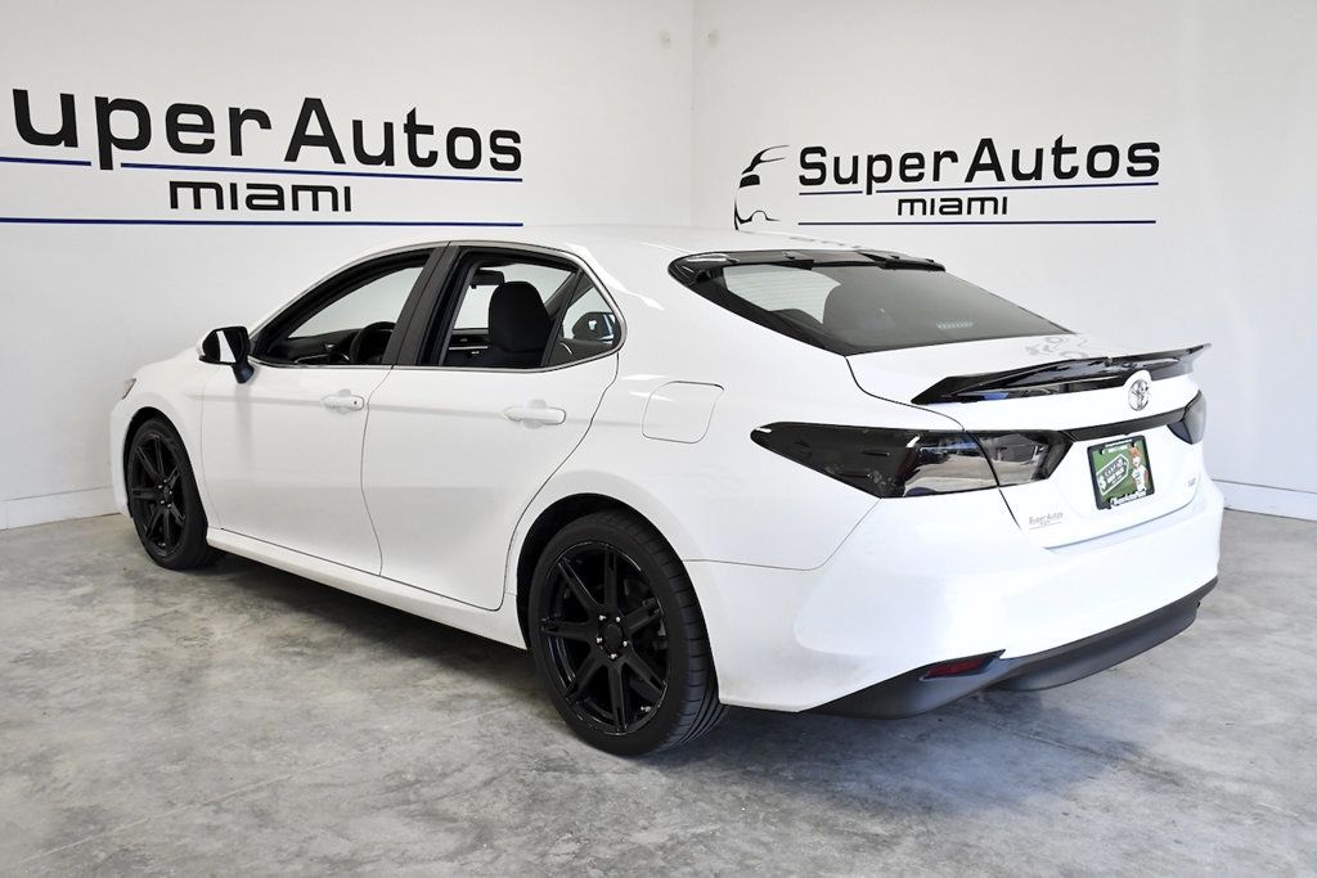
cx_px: 658
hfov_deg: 55.8
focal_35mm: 34
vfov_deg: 38.9
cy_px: 439
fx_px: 1244
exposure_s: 1/1250
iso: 2500
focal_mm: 23
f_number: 5.6
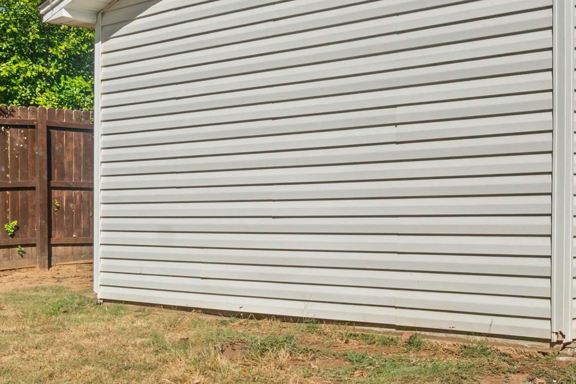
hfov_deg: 31.4
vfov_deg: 23.4
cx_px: 598
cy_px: 203
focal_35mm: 58
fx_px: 928
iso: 250
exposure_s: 1/320
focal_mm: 18
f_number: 9
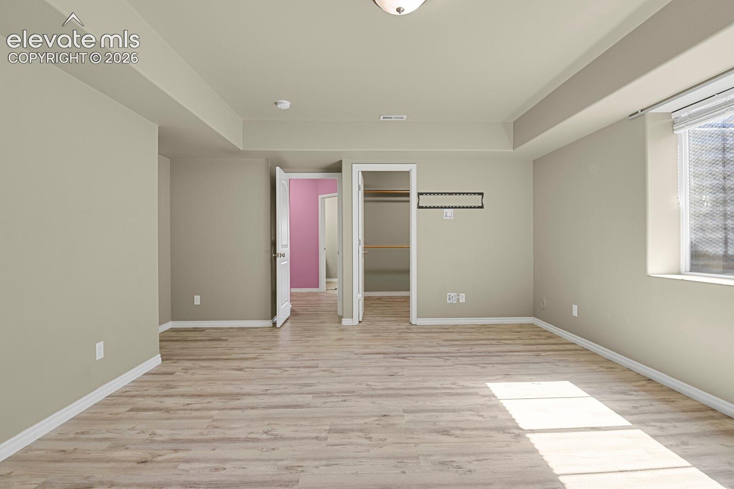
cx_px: 367
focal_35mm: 17
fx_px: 347
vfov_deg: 70.4
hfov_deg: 93.3
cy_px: 244
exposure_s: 1/20
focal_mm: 17
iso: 12800
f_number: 8
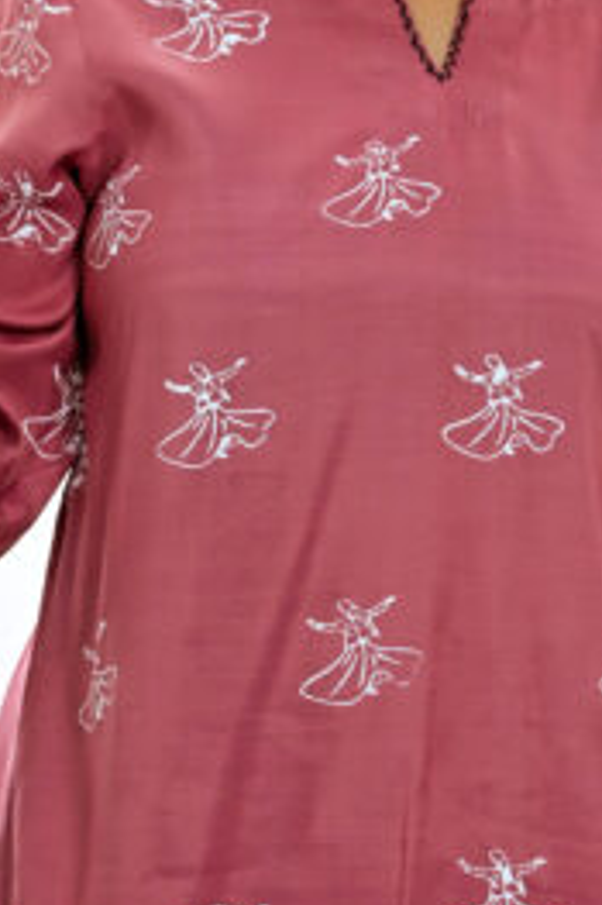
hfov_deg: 4.1
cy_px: 384
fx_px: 8313
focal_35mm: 331
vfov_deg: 6.2
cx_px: 268
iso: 500
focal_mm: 135
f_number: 5
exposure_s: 1/200
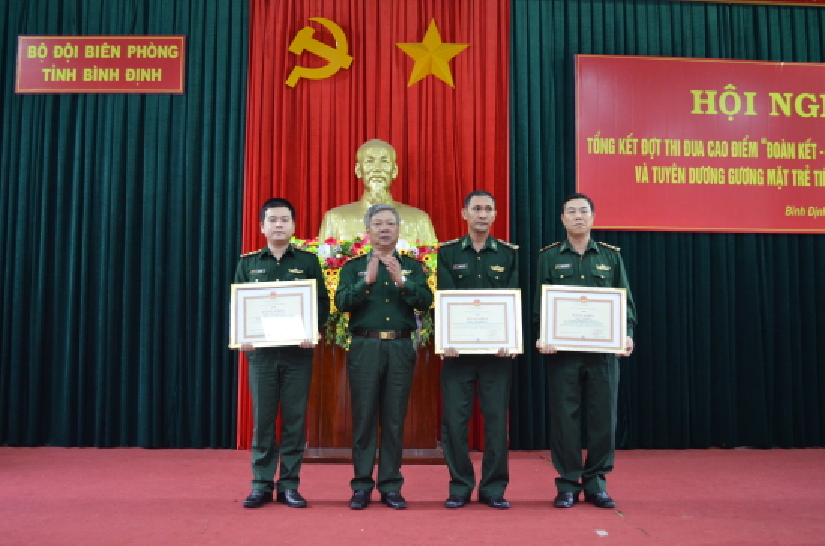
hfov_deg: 53.2
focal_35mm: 36
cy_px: 273
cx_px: 412
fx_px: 823
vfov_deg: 36.7
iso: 1600
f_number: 4
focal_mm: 24
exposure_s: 1/40
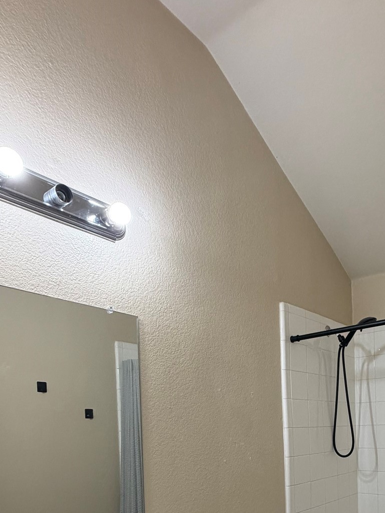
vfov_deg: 56.7
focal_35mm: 28
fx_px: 415
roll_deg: +1.6
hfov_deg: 47.2
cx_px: 304
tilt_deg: -2.3
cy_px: 439
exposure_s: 1/120
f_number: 2.2
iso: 250
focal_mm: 2.22
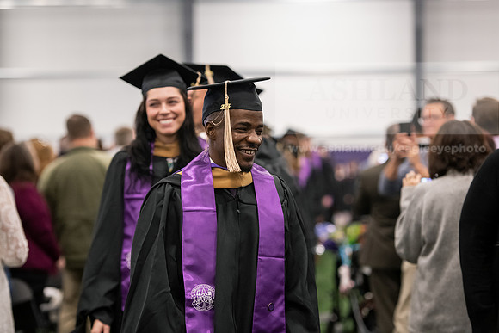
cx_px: 250
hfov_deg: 17.1
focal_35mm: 120
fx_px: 1664
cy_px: 166
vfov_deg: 11.4
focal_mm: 120
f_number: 3.2
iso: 3200
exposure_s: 1/200
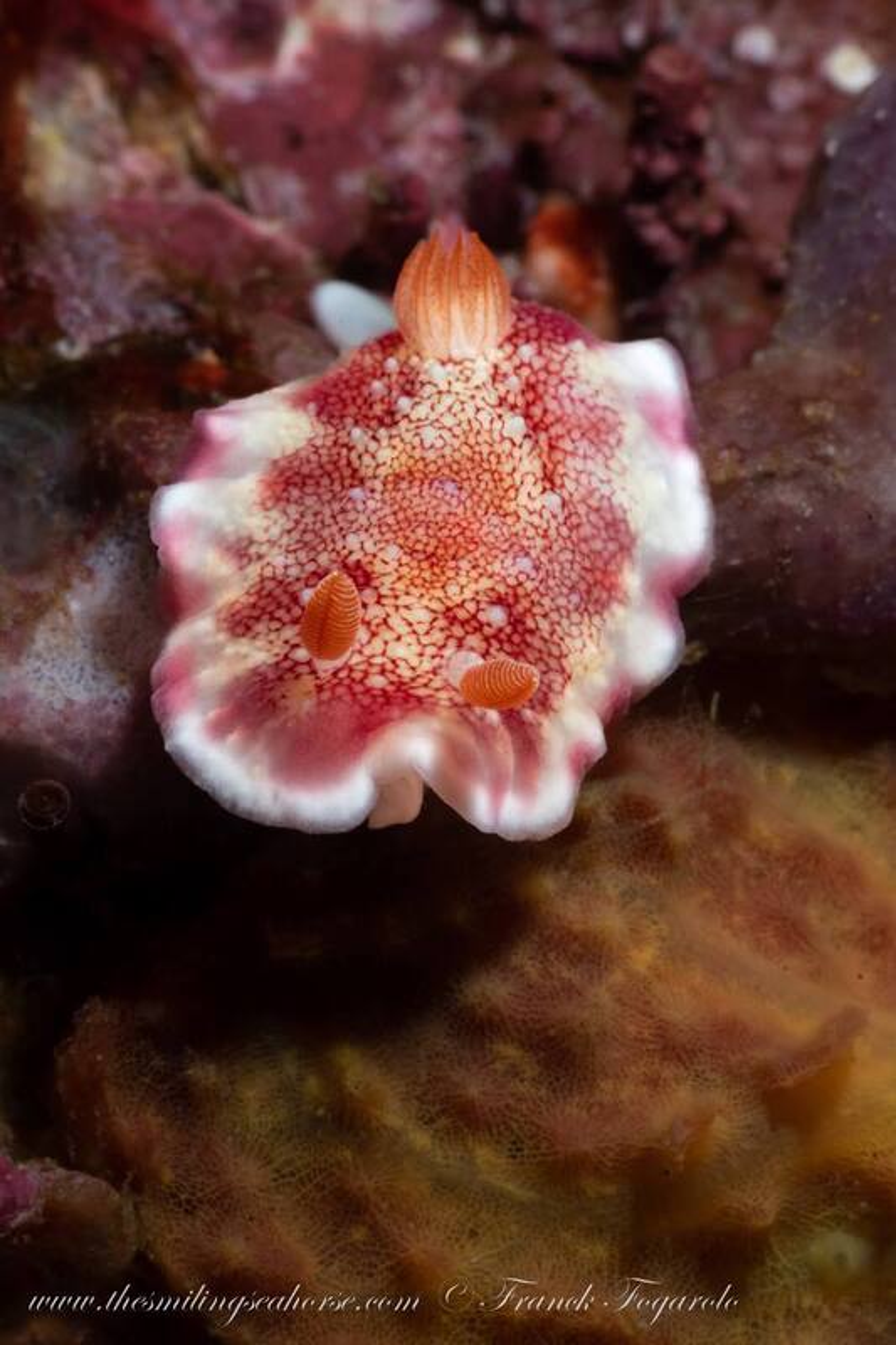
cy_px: 672
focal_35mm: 90
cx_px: 448
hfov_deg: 15.2
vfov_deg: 22.6
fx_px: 3361
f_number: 32
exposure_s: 1/80
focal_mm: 60
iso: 400
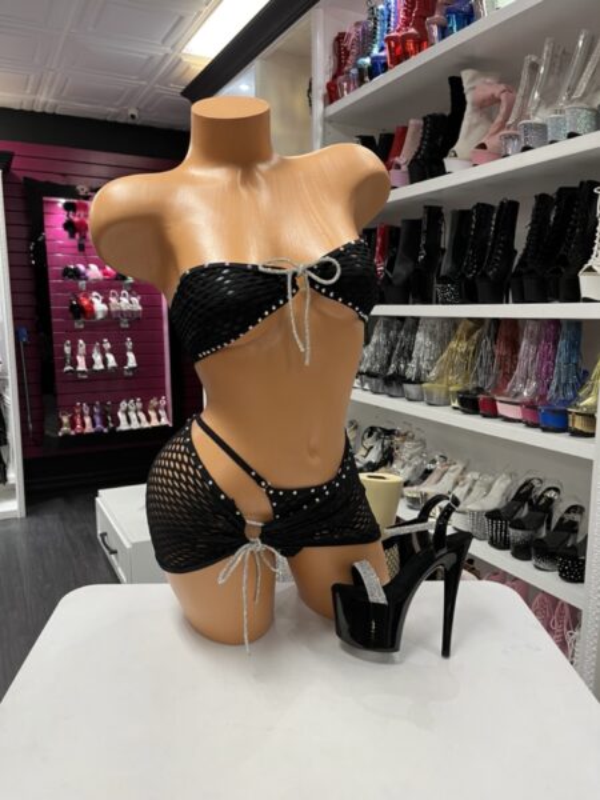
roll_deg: -0.1
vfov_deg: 67.3
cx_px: 300
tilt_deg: -9.7
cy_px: 400
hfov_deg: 53.1
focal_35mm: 26
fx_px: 601
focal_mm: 5.1
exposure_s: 1/60
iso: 100
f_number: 1.6
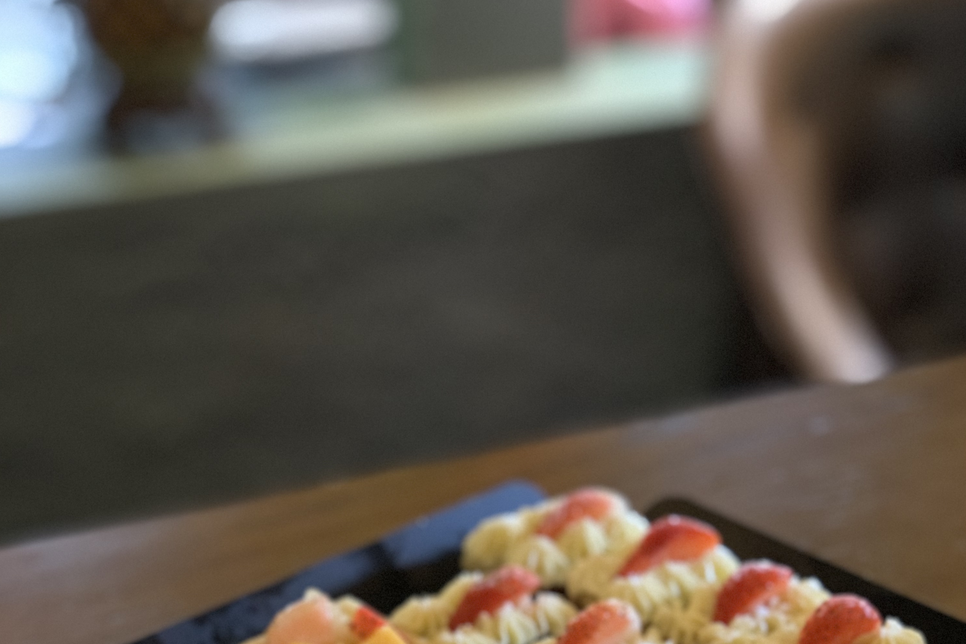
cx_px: 485
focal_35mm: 73
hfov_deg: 27.7
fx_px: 1959
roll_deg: +1.6
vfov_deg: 18.2
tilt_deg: -29.2
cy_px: 635
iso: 500
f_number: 2.4
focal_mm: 6
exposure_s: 1/25
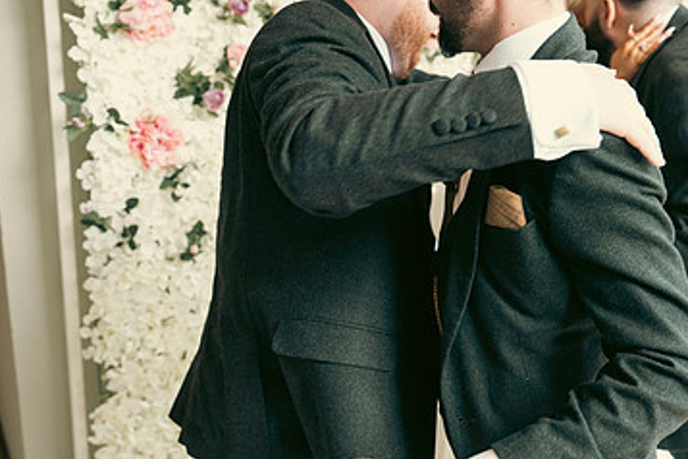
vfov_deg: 34.0
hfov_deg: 47.3
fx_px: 745
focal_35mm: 39
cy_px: 161
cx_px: 536
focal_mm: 24
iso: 1250
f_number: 3.5
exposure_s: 1/160
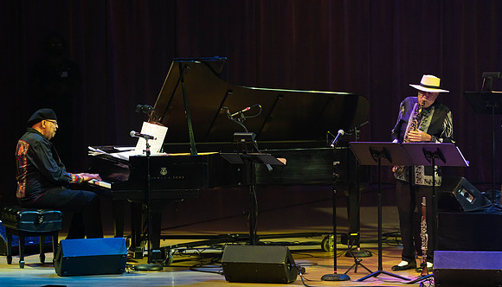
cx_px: 251
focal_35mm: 270
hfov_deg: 8.0
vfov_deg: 4.6
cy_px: 167
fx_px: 3611
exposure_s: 1/200
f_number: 5.6
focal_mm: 259
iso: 3200
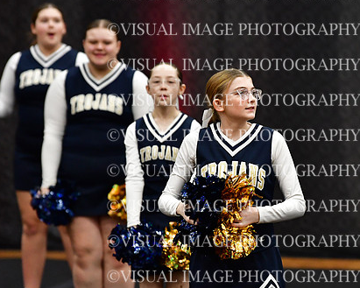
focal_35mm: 397
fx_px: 4231
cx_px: 234
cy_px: 153
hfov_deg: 4.9
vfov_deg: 3.9
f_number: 3.5
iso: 4000
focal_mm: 200
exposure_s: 1/500
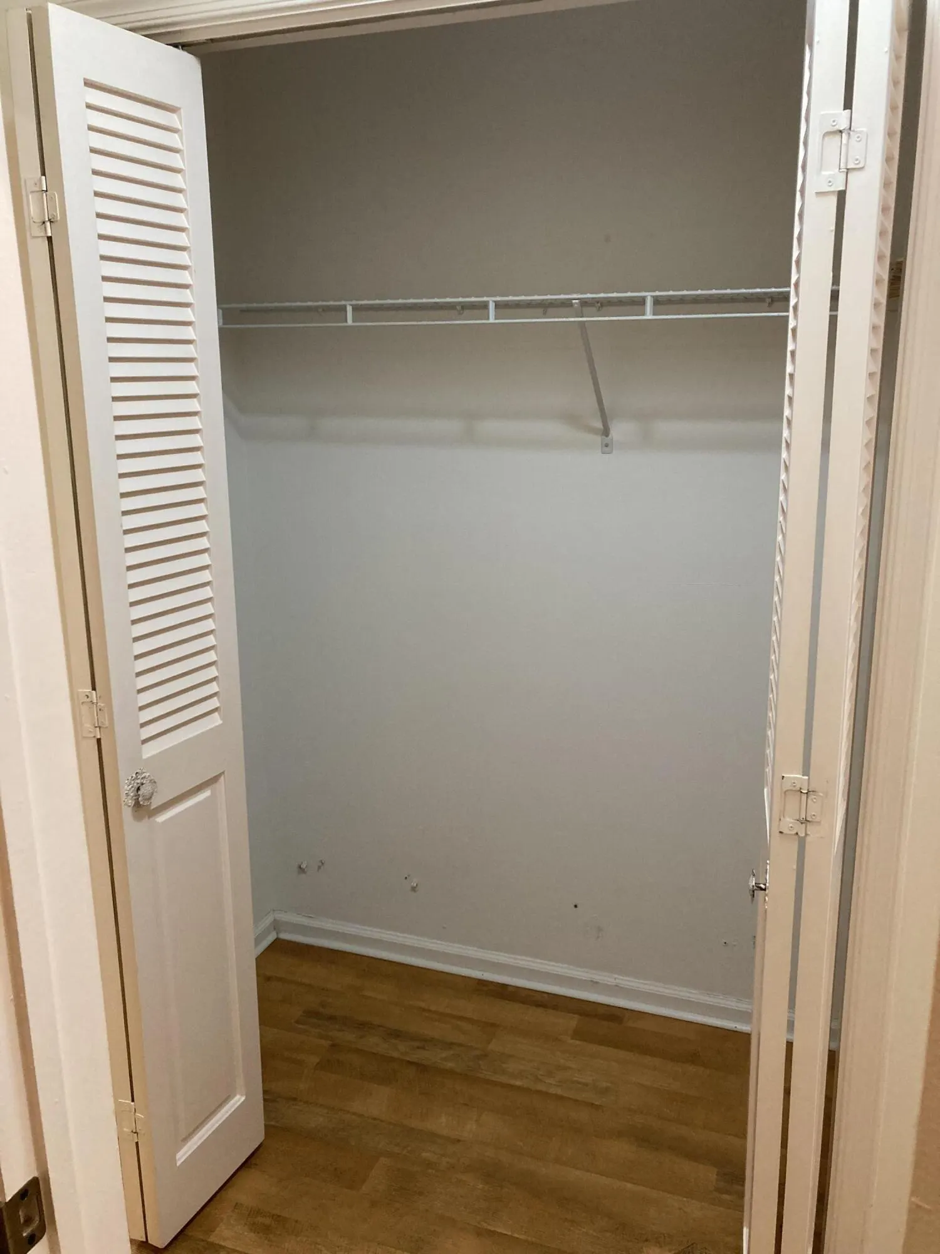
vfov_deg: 63.4
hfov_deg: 49.7
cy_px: 627
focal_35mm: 28
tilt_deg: -12.6
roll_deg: +0.1
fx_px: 1014
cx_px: 470
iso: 200
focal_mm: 3.99
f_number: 1.8
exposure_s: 1/60
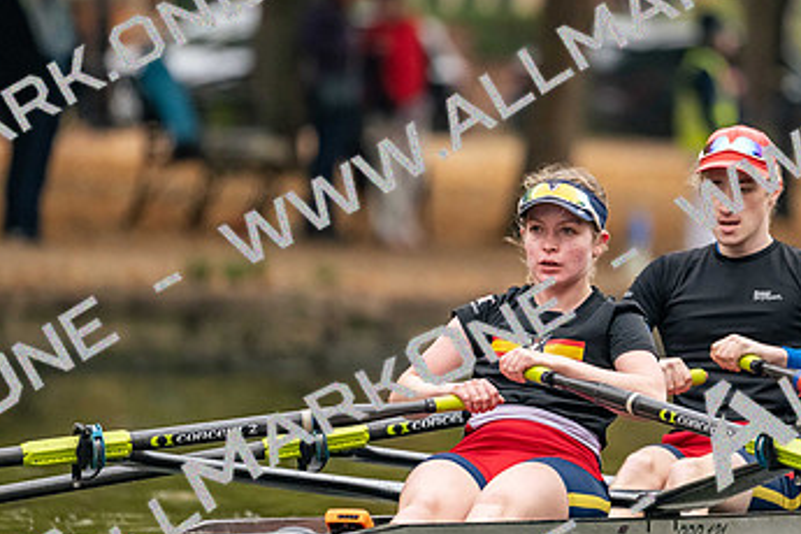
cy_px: 270
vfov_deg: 2.0
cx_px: 506
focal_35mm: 672
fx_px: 14951
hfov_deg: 3.1
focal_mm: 400
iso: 3600
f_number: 4.5
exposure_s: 1/2500
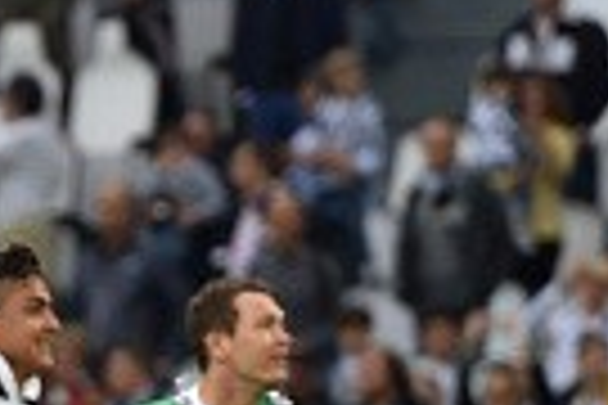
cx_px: -378
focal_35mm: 877
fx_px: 14810
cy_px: 538
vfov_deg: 1.6
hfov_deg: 2.3
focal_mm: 200
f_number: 4
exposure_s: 1/800
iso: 400
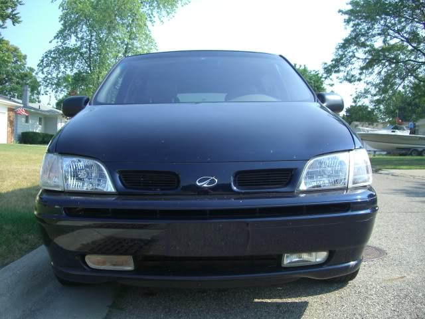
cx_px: 212
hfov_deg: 49.0
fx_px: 467
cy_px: 160
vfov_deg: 37.7
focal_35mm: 38
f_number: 2.8
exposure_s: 1/400
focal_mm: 7.9
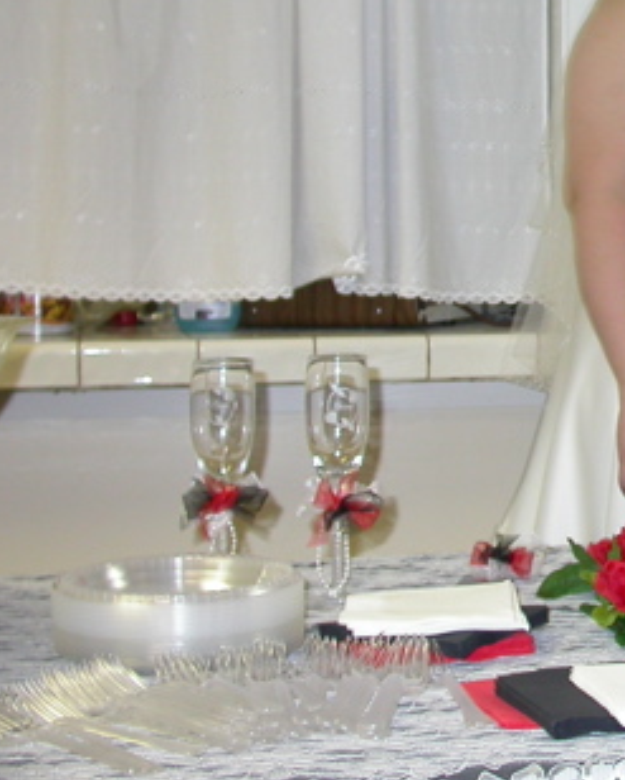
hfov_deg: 18.7
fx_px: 1778
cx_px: 779
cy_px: 220
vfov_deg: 24.5
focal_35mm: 77
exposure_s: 1/30
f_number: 2.6
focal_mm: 7.85
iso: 100
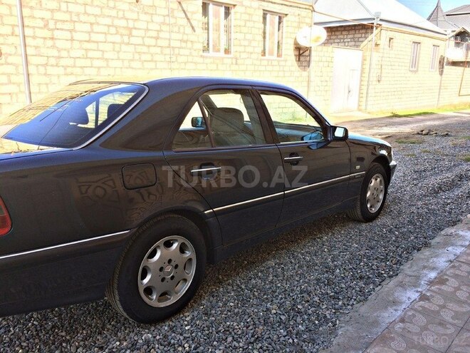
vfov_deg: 48.2
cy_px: 176
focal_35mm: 29
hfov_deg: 61.7
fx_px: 394
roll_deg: -1.0
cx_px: 235
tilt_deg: -13.9
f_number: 2.2
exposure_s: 1/461
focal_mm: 4.15
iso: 32
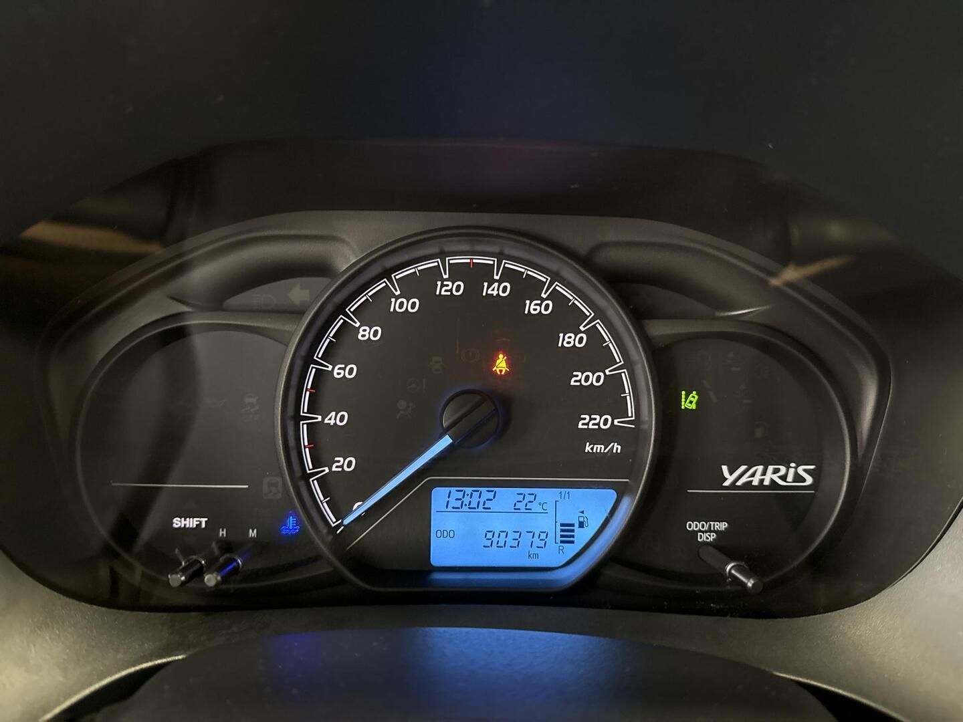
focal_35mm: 24
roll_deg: -2.3
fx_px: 668
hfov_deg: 71.6
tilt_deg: -24.4
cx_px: 482
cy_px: 361
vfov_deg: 56.8
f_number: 1.78
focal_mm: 6.76
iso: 800
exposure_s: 1/33
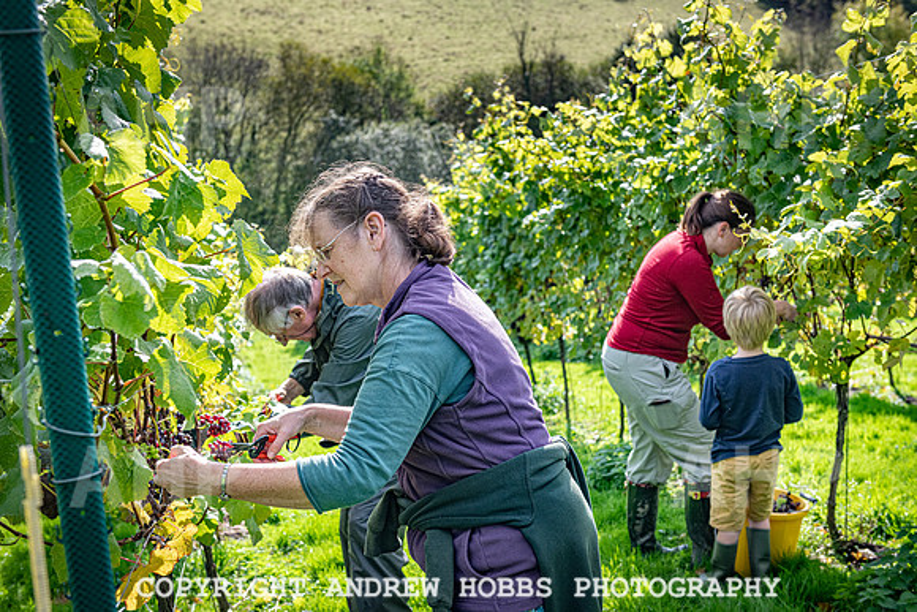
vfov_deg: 28.1
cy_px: 306
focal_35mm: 48
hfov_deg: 41.1
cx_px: 458
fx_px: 1223
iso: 450
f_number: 5.6
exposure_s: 1/1600
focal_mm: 48
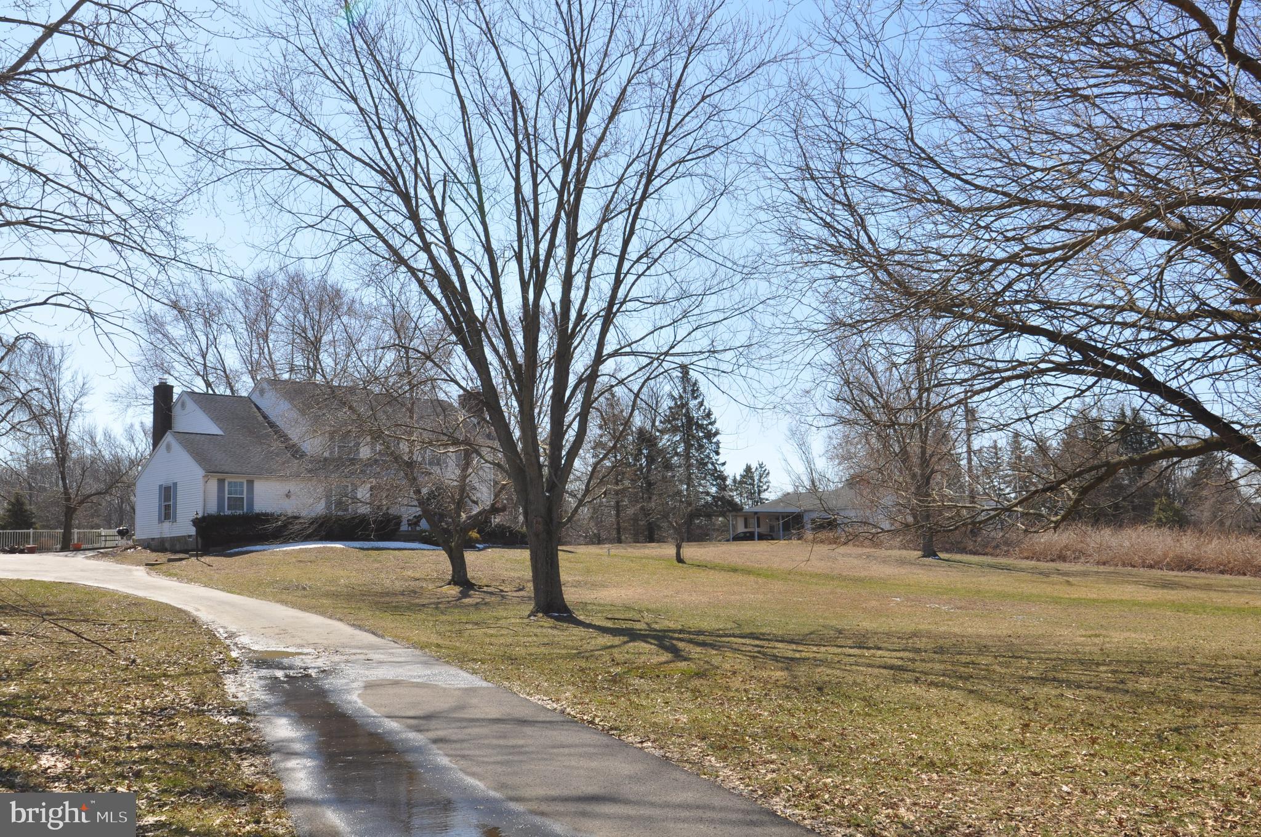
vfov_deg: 36.8
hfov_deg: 53.2
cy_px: 418
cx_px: 630
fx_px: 1259
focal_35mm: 36
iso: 250
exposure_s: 1/350
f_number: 9.5
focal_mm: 24
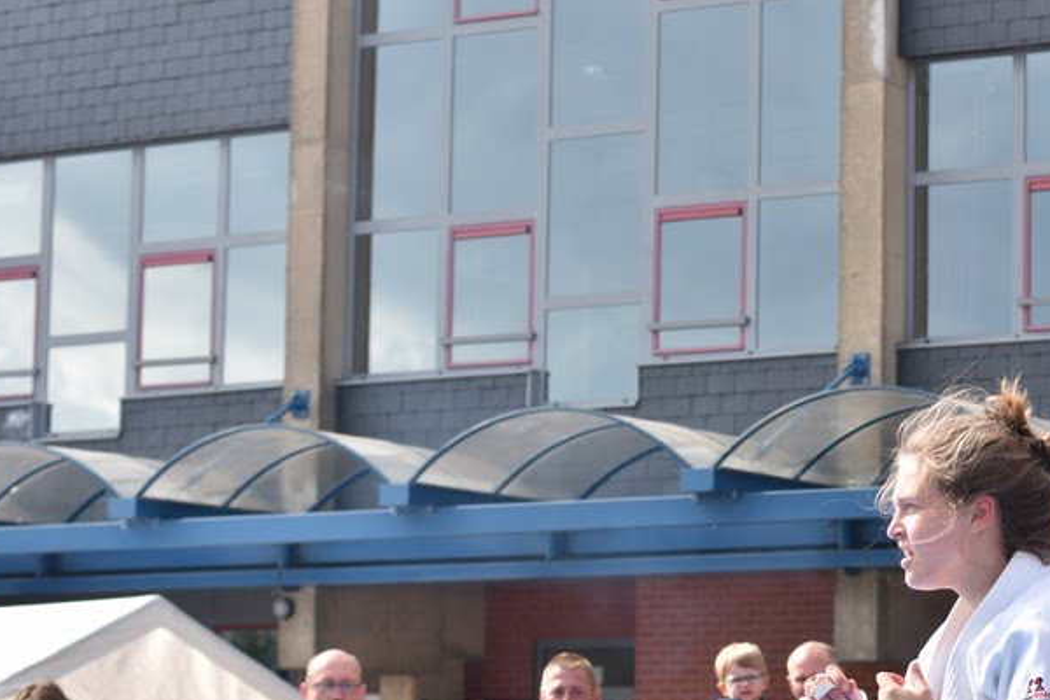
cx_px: 845
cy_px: 512
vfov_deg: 10.7
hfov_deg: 15.9
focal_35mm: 128
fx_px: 3733
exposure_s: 1/500
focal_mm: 50
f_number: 5
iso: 100
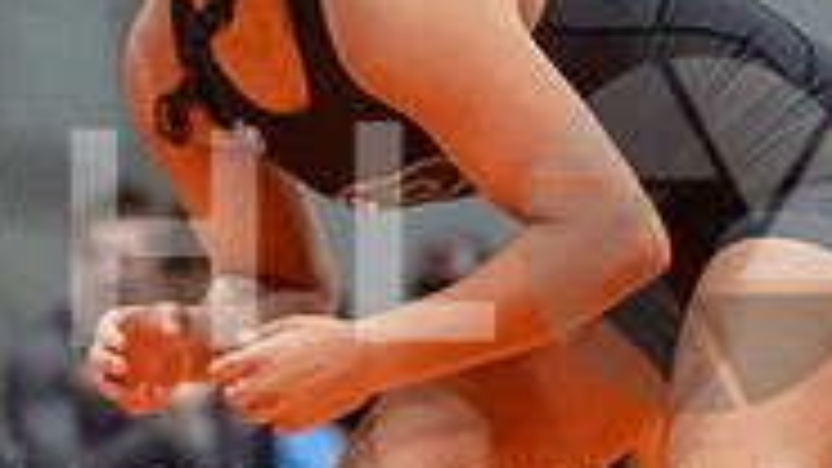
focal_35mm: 384
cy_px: 46
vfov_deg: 3.2
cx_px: 178
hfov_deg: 5.6
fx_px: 8470
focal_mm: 83
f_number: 2.8
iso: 5000
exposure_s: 1/800
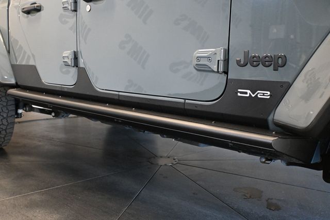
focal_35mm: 34
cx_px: 165
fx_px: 316
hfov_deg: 55.1
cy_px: 110
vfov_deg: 38.3
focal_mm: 23
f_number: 4.2
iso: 3600
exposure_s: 1/60
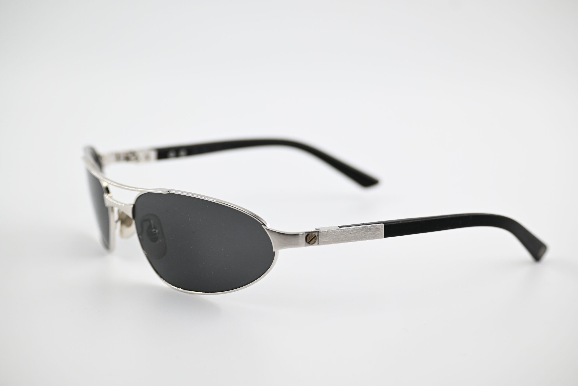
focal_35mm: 90
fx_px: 1445
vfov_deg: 15.2
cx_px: 289
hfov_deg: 22.6
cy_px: 193
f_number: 4.8
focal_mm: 60
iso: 400
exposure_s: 1/500
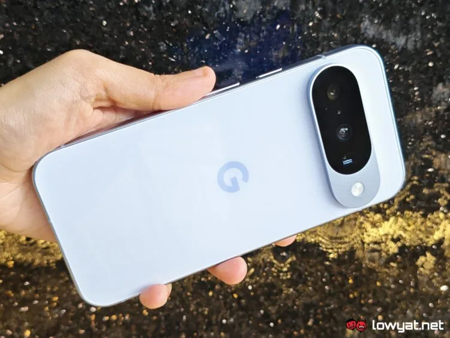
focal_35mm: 46
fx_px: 598
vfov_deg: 31.5
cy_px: 169
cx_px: 225
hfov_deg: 41.2
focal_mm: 5.4
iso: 50
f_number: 1.6
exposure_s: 1/140
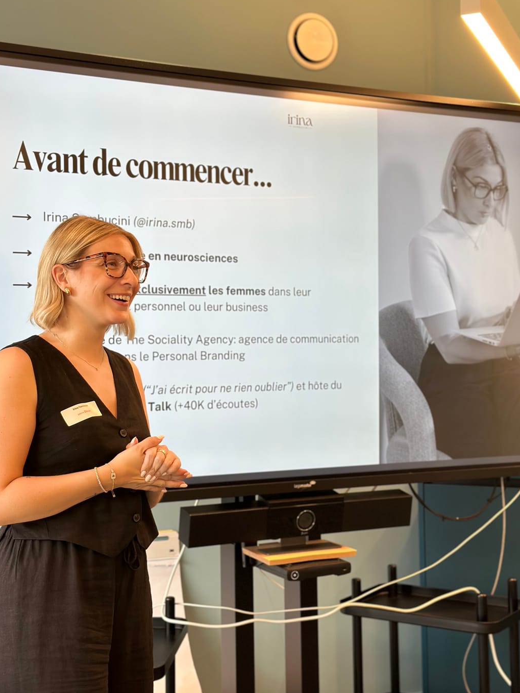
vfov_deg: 36.2
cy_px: 328
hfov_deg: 27.5
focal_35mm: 53
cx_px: 244
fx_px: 1061
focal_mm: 6.86
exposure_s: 1/121
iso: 64
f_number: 1.78
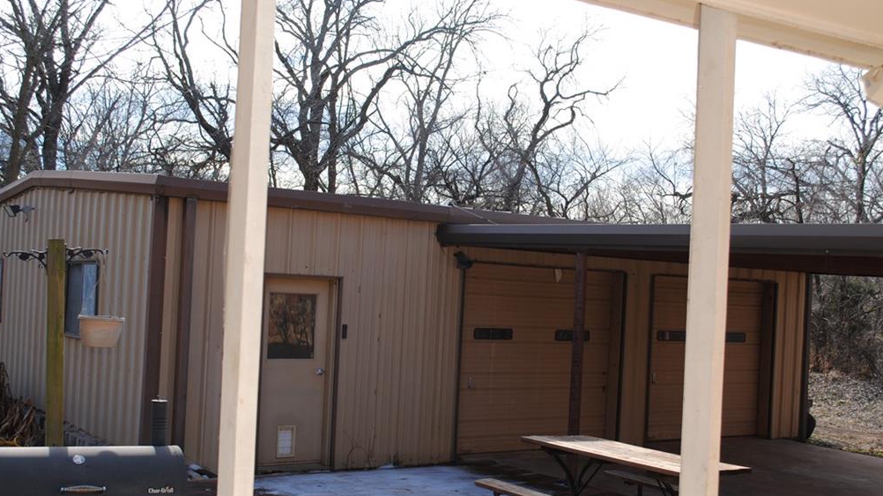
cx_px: 447
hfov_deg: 45.5
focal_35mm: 45
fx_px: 1053
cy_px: 274
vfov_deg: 26.5
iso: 100
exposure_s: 1/200
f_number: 6.3
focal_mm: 28
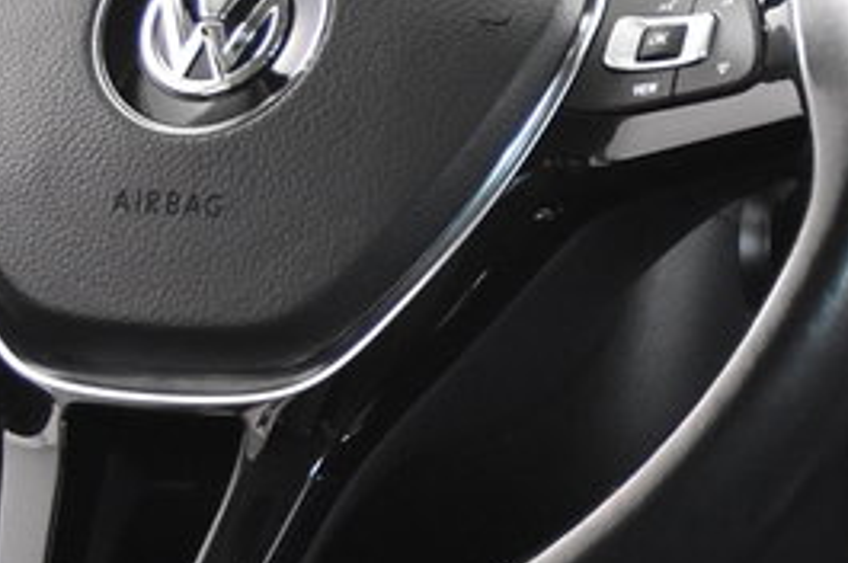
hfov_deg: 11.7
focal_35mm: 174
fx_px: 4094
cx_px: 870
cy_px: 641
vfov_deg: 7.8
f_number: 3
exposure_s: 1/40
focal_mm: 24
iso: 3200
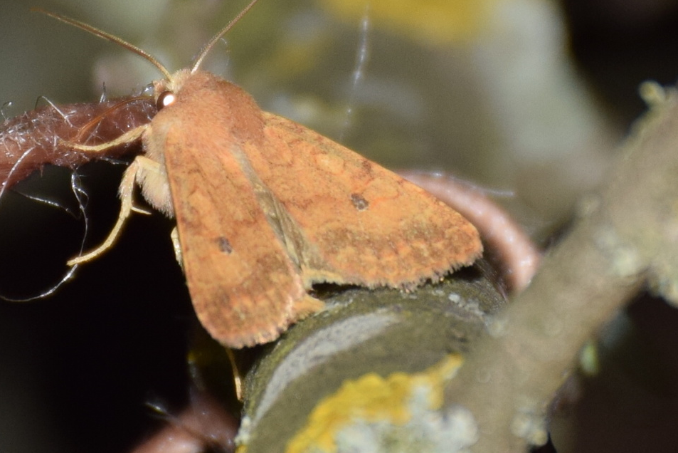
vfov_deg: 6.5
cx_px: 338
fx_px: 3975
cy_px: 227
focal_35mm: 211
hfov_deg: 9.7
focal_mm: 140
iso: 320
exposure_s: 1/60
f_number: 5.6
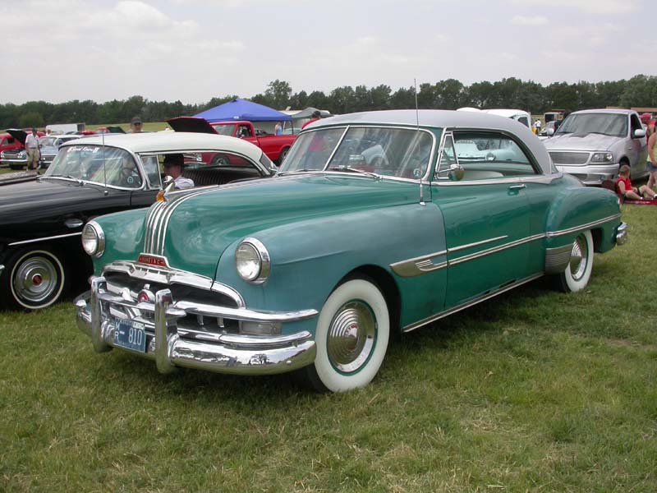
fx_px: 721
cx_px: 328
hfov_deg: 49.0
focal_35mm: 38
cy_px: 246
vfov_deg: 37.7
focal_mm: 7.85
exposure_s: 1/327
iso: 100
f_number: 6.7
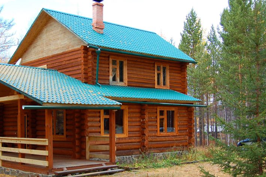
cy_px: 117
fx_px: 362
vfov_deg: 27.4
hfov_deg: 40.1
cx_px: 101
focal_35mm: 49
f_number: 5.6
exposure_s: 1/125
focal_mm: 24
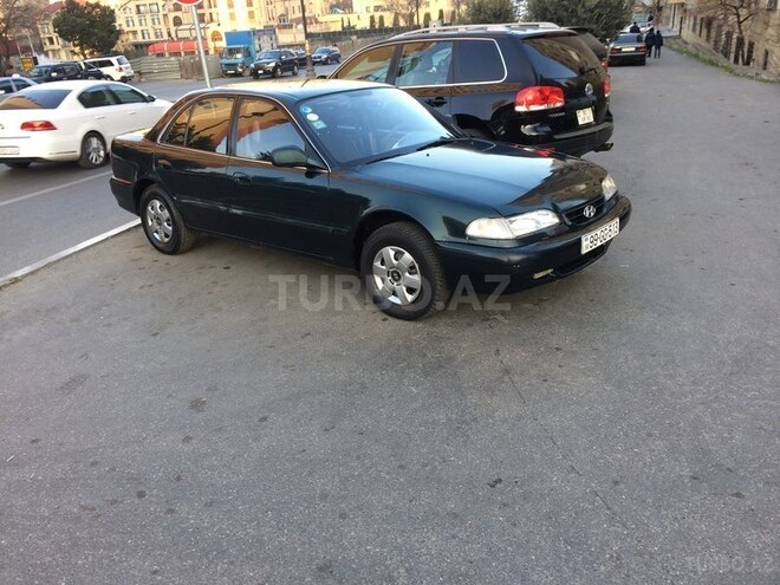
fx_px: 653
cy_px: 292
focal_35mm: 29
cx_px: 390
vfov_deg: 48.2
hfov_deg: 61.7
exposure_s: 1/100
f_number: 2.2
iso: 40
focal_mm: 4.15
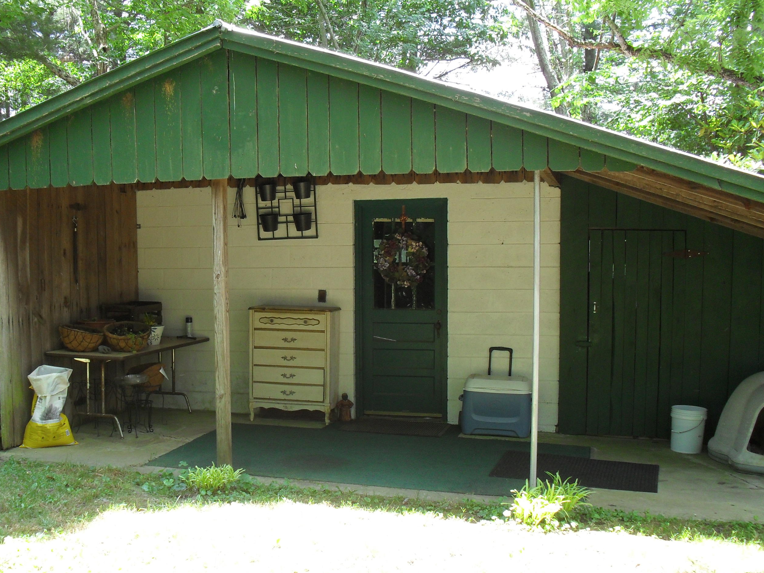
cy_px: 337
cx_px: 333
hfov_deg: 44.7
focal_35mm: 42
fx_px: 927
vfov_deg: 34.3
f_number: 3.2
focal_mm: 6.3
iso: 100
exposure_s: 1/60
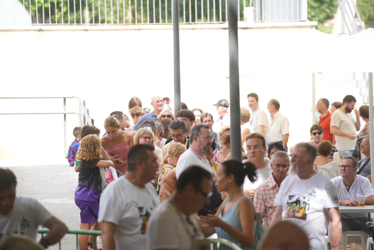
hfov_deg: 10.3
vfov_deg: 6.9
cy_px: 125
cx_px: 187
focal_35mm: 200
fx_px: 2077
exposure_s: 1/250
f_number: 4
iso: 160
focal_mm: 200
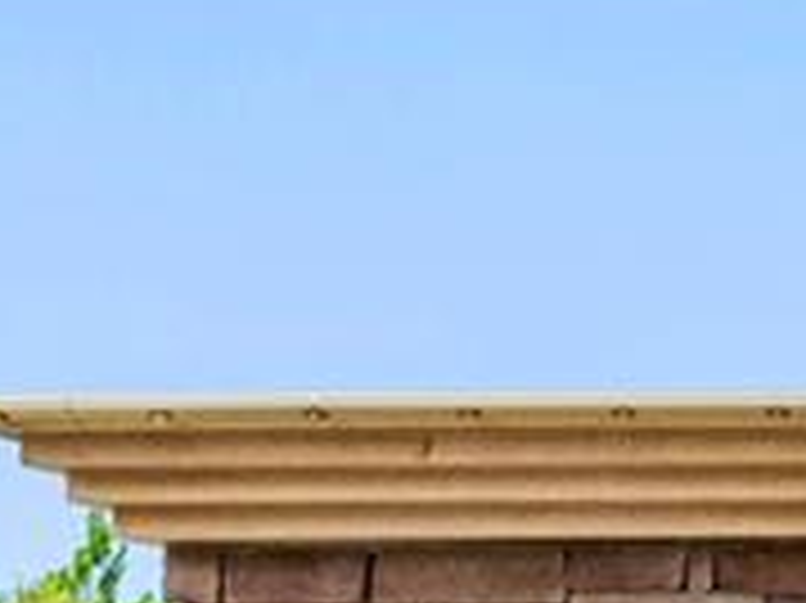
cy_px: 1116
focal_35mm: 271
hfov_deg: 6.6
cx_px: 2544
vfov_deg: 5.4
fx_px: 6313
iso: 1600
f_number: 11
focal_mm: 31.5
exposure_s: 1/10000
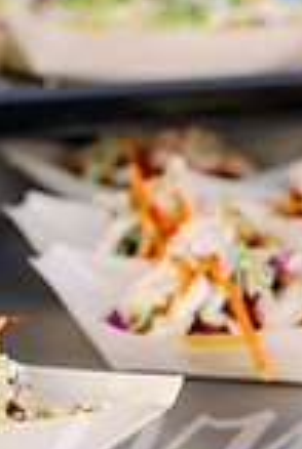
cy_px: 94
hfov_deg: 5.9
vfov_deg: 9.1
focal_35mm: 226
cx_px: -345
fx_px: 2830
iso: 200
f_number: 4.5
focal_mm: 57
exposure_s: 1/500
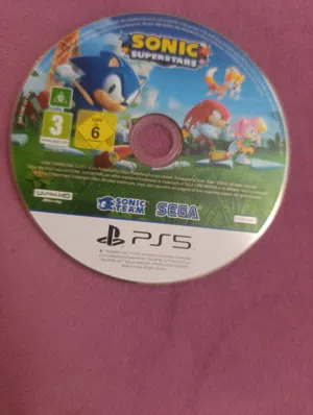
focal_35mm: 23
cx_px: 156
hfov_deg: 59.0
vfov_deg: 73.8
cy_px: 208
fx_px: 276
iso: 2500
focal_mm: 6.14
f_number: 1.6
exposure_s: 1/25
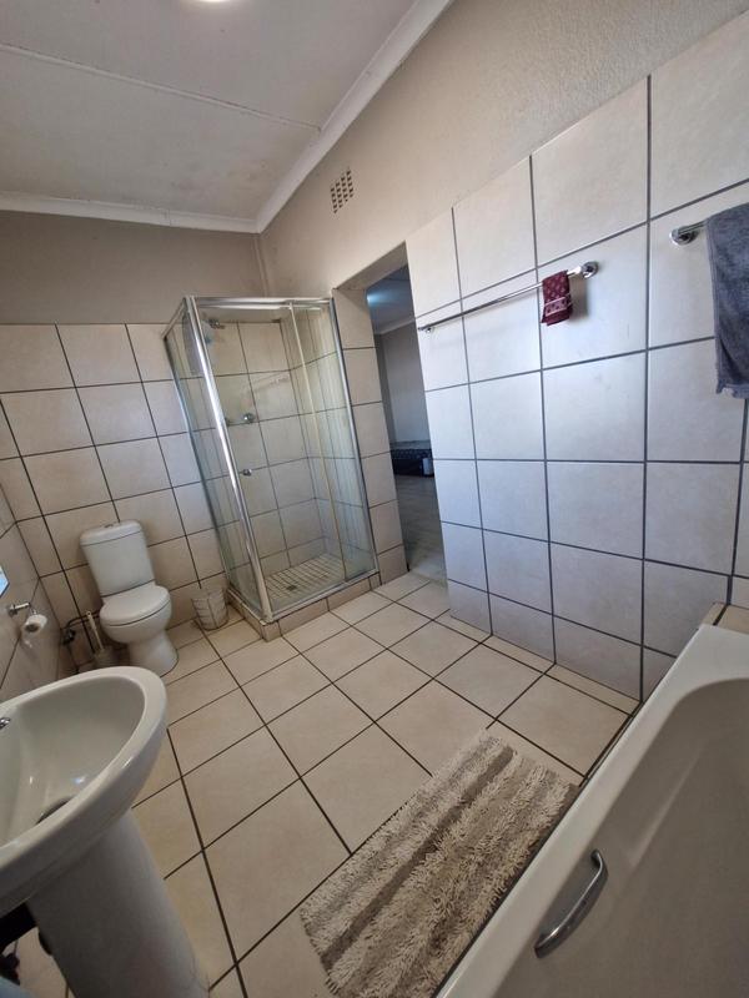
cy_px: 499
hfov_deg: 89.9
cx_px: 374
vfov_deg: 106.2
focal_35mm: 13
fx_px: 375
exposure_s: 1/50
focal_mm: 1.74
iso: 125
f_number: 2.2
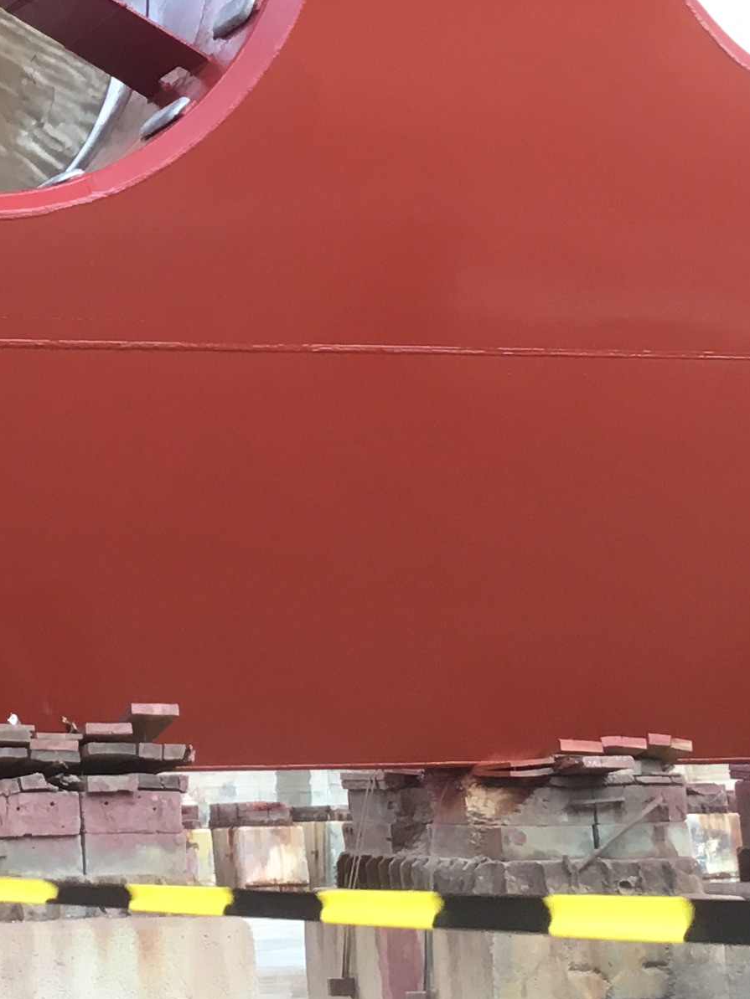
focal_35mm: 98
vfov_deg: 19.6
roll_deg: -0.1
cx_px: -216
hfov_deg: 14.5
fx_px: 2831
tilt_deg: +14.2
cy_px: 45
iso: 25
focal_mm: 4.15
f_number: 2.2
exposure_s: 1/33
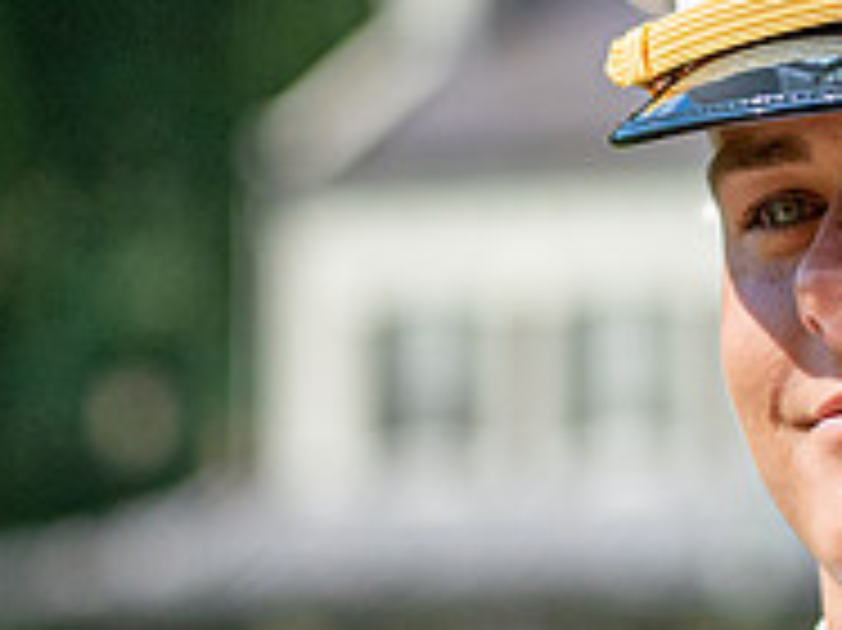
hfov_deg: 6.1
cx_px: 883
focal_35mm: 322
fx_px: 7827
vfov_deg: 4.6
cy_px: 251
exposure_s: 1/2500
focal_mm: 80
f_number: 2.8
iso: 1250
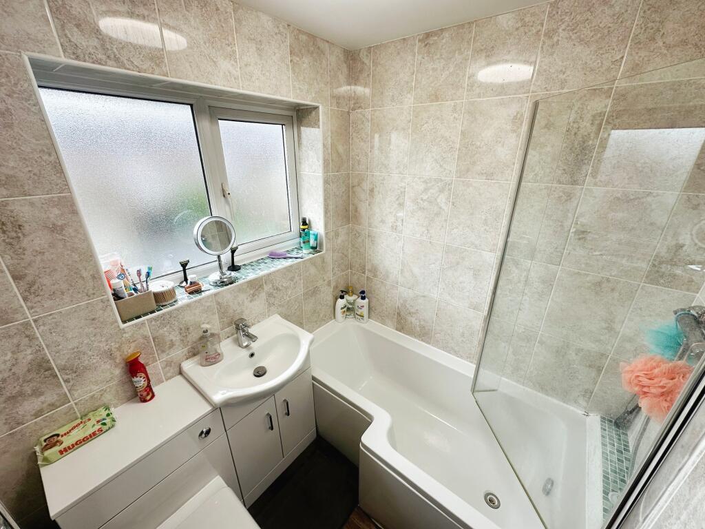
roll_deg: -0.3
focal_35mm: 14
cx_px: 352
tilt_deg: -22.1
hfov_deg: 102.1
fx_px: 285
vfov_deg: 85.7
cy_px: 264
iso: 50
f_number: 2.2
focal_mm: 2.22
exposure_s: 1/99
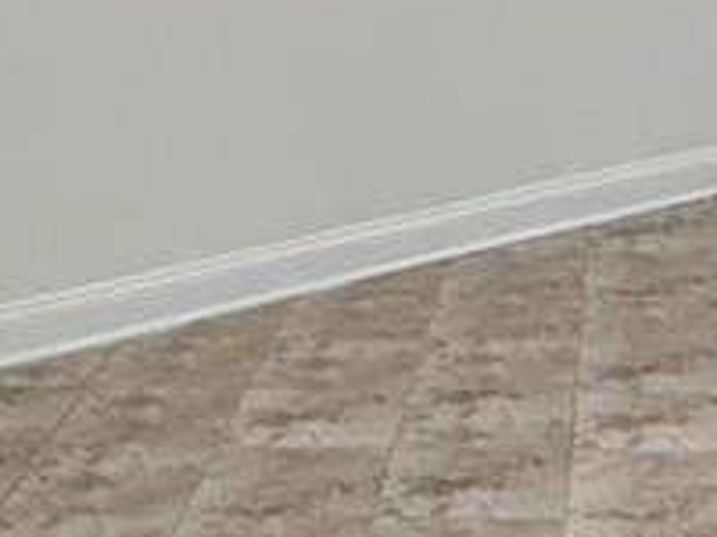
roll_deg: +0.2
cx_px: 459
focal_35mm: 112
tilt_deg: -7.4
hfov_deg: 17.5
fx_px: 2320
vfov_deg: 13.0
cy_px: -68
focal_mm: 2.22
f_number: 2.2
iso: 200
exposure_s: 1/120
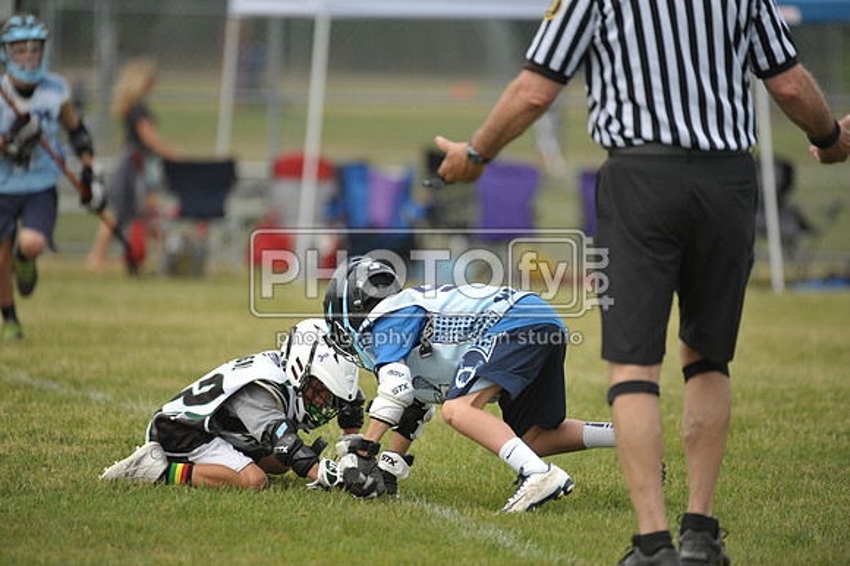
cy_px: 283
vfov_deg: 3.4
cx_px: 425
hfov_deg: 5.2
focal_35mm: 400
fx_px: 9439
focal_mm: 400
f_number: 4
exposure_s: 1/2000
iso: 800
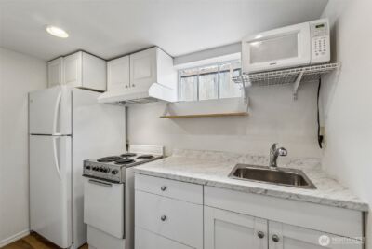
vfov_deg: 77.4
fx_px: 155
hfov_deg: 100.4
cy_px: 124
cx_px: 186
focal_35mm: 15
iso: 250
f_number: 9
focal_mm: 10
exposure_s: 1/10
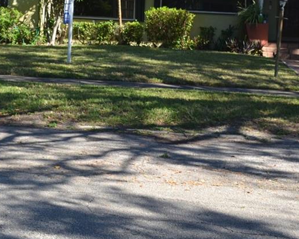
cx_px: 121
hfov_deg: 24.4
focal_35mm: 78
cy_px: -32
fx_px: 690
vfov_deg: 18.8
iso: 100
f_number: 6.3
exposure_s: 1/160
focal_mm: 18
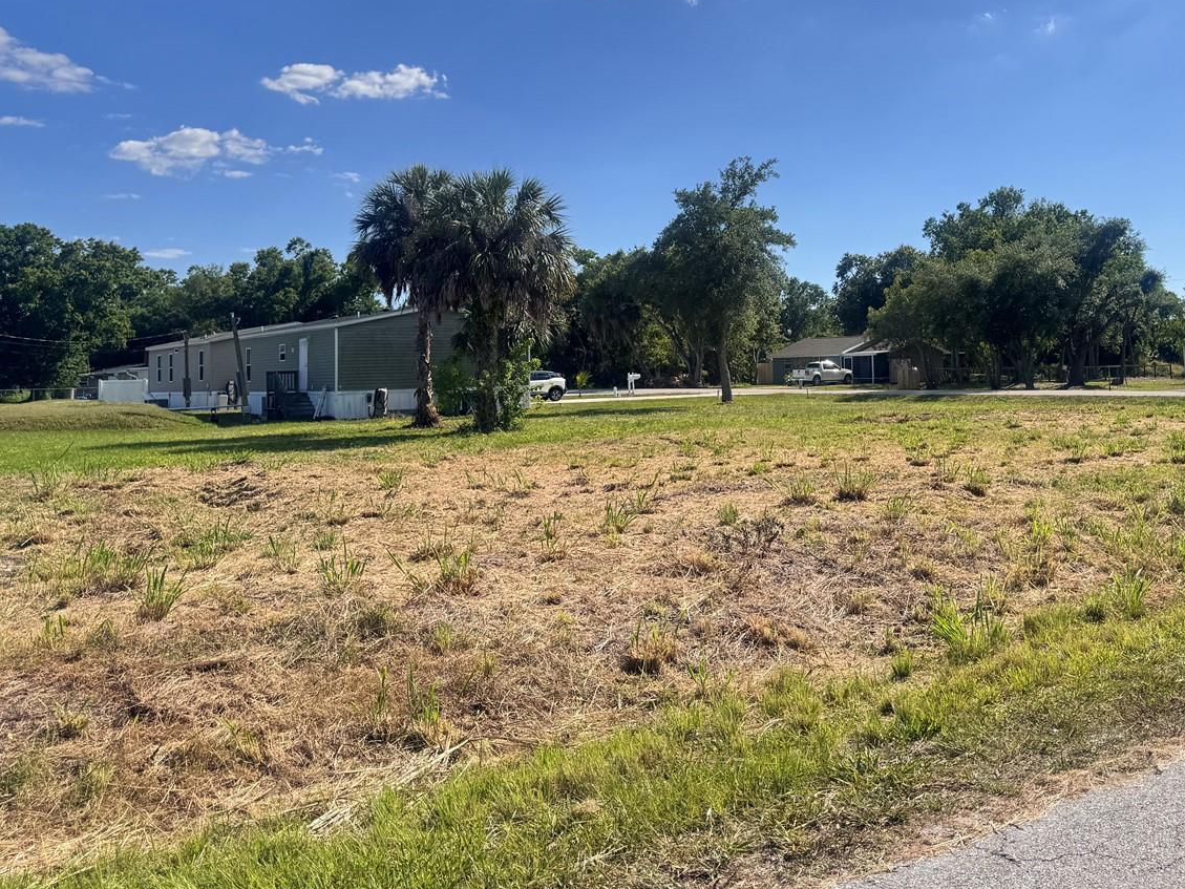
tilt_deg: +3.3
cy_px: 279
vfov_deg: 41.1
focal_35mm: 34
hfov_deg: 52.6
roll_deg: +0.6
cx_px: 822
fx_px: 1164
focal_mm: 6.76
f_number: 1.78
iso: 80
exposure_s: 1/4608
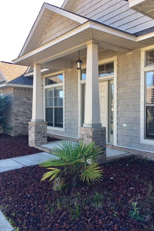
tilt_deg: -1.2
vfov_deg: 60.3
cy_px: 116
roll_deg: +0.2
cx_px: 84
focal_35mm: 31
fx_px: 199
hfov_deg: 42.3
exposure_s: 1/262
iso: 25
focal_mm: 4.15
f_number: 2.2
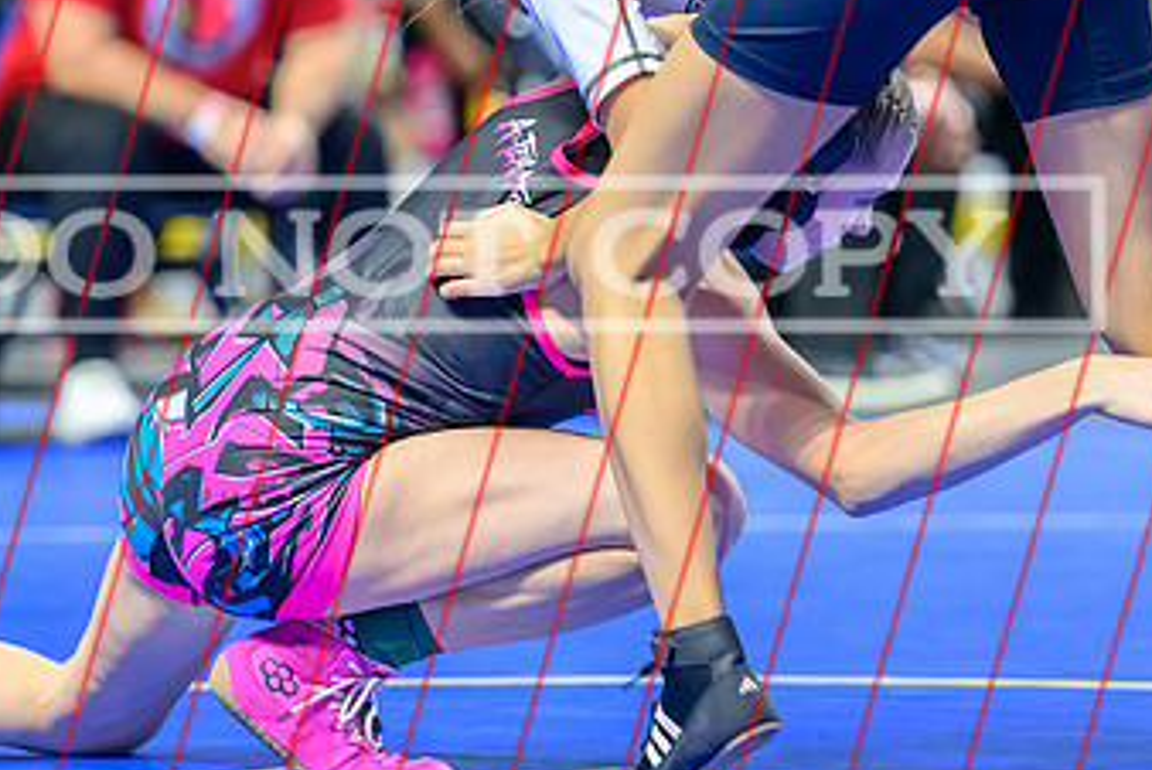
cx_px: 480
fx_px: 8743
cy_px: 240
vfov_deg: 5.0
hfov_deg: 7.5
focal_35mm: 273
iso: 3200
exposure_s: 1/800
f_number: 2.8
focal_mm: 145
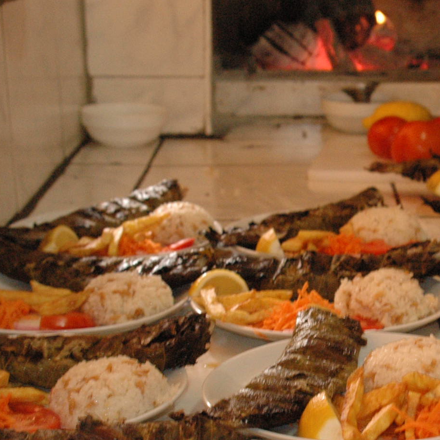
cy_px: 329
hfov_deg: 19.7
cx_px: 361
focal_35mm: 87
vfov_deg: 19.8
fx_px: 1251
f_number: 4.8
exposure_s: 1/60
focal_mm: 28
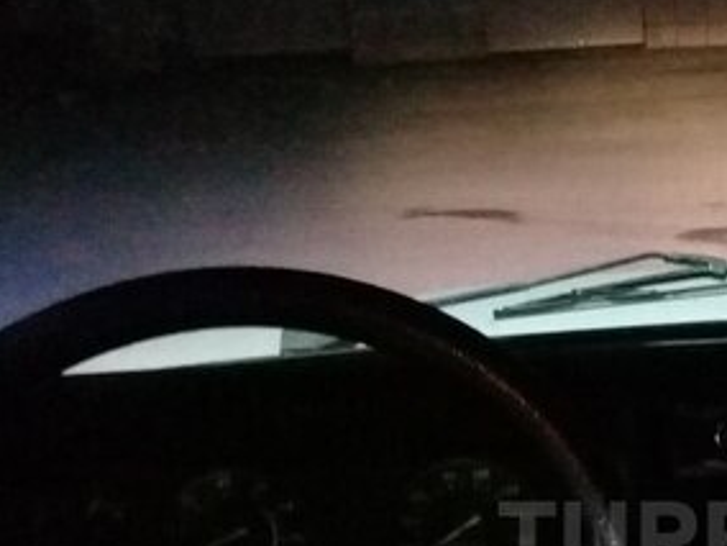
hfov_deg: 25.4
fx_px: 1512
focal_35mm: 72
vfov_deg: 19.9
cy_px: 540
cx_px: 760
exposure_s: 1/17
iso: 1250
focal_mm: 3.3
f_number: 2.2
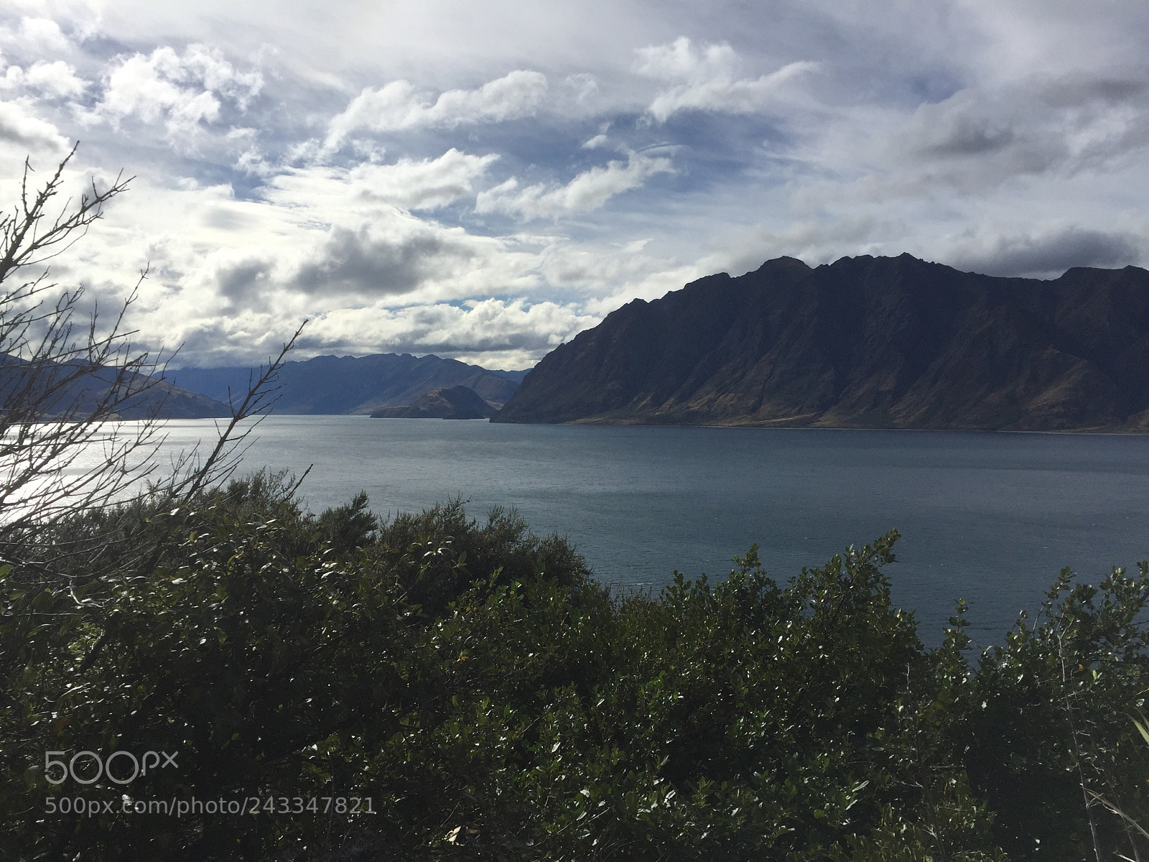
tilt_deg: -1.9
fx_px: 963
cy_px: 431
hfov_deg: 61.7
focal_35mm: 29
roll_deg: -0.1
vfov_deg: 48.2
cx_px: 574
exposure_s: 1/6623
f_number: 2.2
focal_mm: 4.15
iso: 32
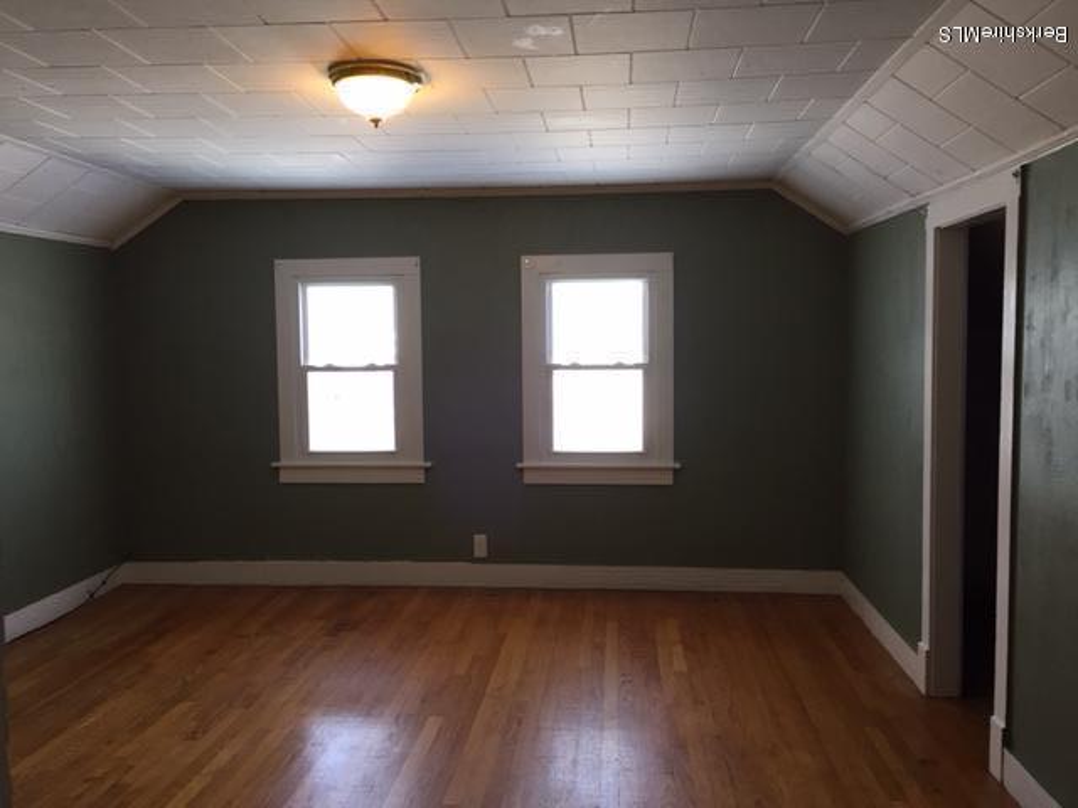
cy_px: 404
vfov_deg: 48.2
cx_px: 539
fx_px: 903
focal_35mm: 29
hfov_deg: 61.7
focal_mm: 4.15
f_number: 2.2
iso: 40
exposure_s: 1/30
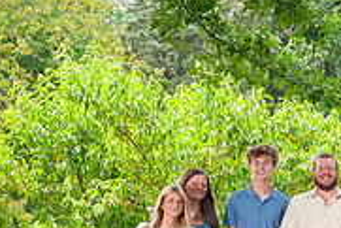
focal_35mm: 232
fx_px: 2199
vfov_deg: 5.9
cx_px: 441
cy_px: 216
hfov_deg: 8.7
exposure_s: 1/100
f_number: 14
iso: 800
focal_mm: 65
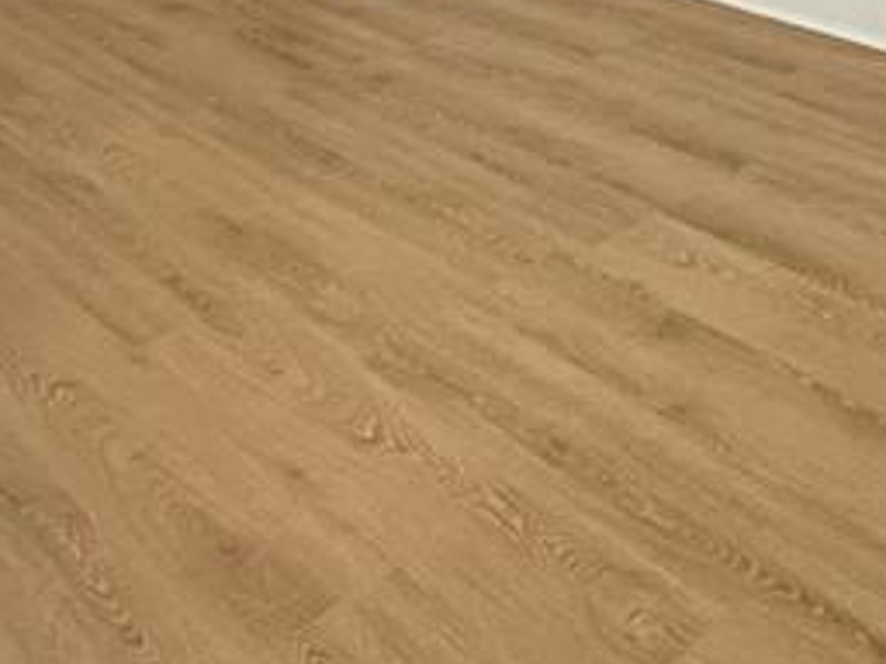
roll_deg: -0.7
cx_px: 768
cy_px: -318
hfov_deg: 32.9
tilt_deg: -5.9
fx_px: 1433
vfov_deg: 21.9
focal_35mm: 56
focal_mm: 2.22
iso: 160
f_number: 2.2
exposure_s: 1/99
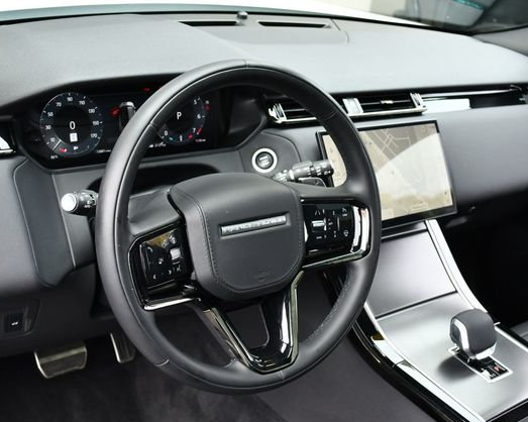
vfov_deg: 32.7
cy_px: 215
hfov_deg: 40.3
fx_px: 719
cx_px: 267
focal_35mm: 46
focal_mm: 20
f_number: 4
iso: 400
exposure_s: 1/250
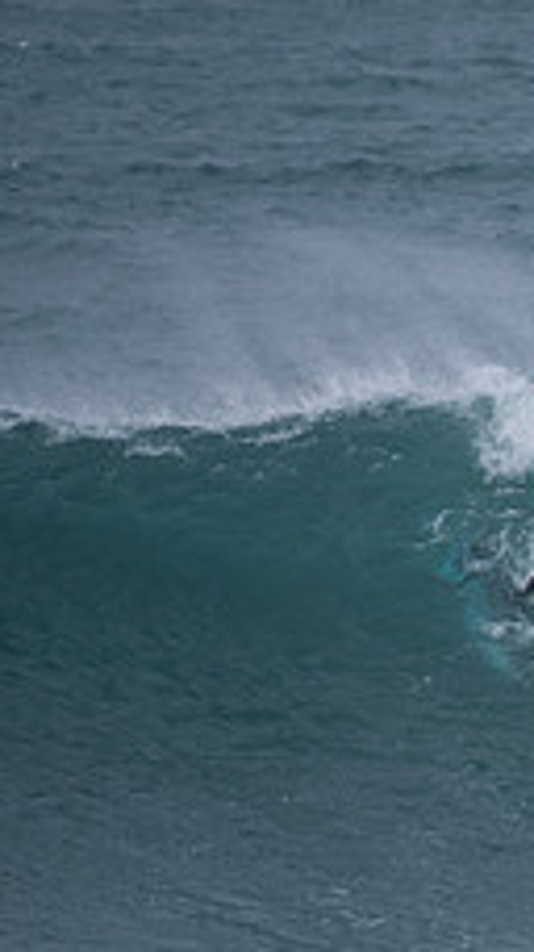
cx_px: 1072
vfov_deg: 1.5
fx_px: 36151
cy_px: 608
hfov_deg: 0.8
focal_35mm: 1434
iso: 100
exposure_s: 1/1000
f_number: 5.6
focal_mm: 500
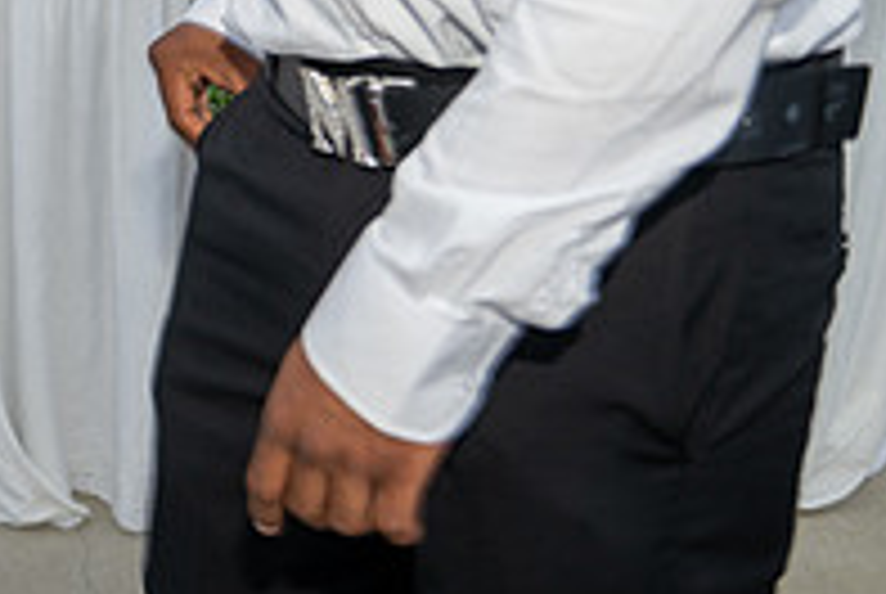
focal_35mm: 94
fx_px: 2317
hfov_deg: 20.3
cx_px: -175
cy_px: -142
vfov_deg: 14.1
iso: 250
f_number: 3.2
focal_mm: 32
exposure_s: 1/60
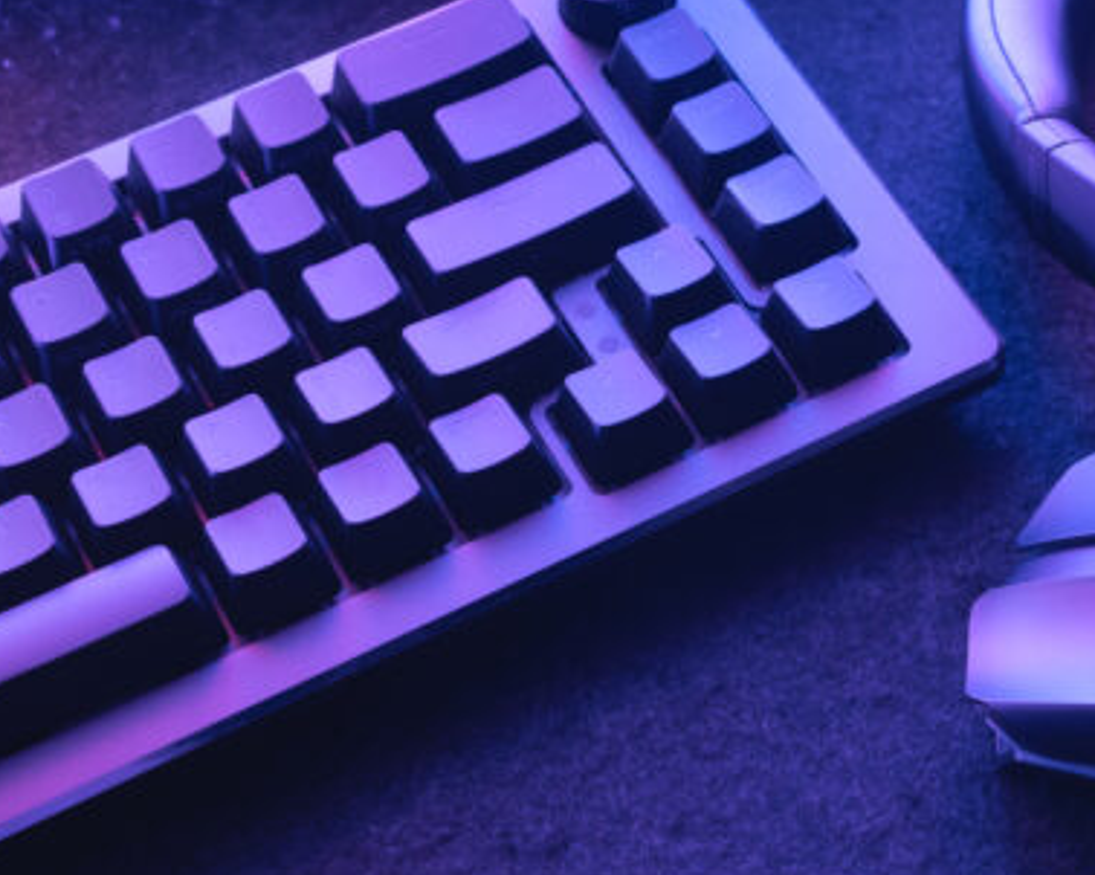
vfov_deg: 18.2
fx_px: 2721
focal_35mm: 84
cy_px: 604
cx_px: 843
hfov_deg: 22.5
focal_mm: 22.3
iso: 160
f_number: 5.6
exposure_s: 3.5
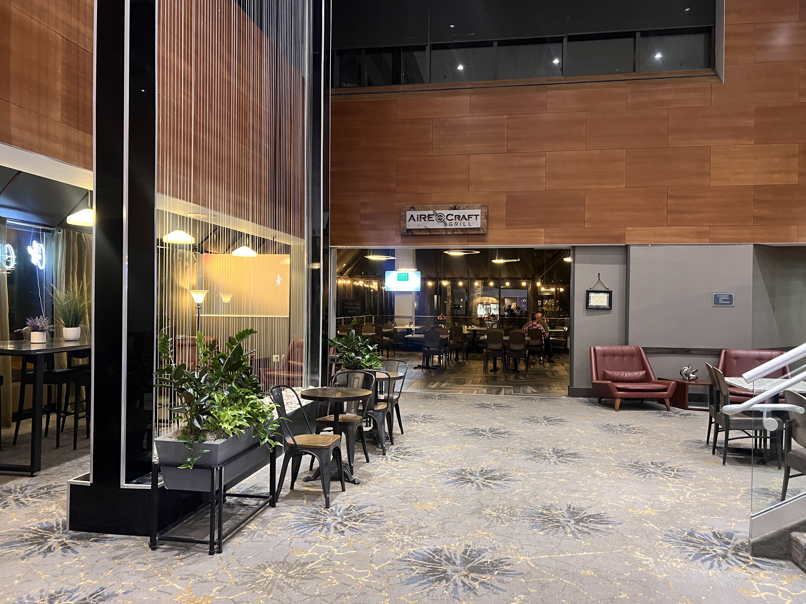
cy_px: 302
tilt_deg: -0.3
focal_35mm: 26
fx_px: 605
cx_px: 403
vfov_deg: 53.1
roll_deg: -0.8
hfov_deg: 67.3
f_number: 1.5
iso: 400
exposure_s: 1/40
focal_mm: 5.7
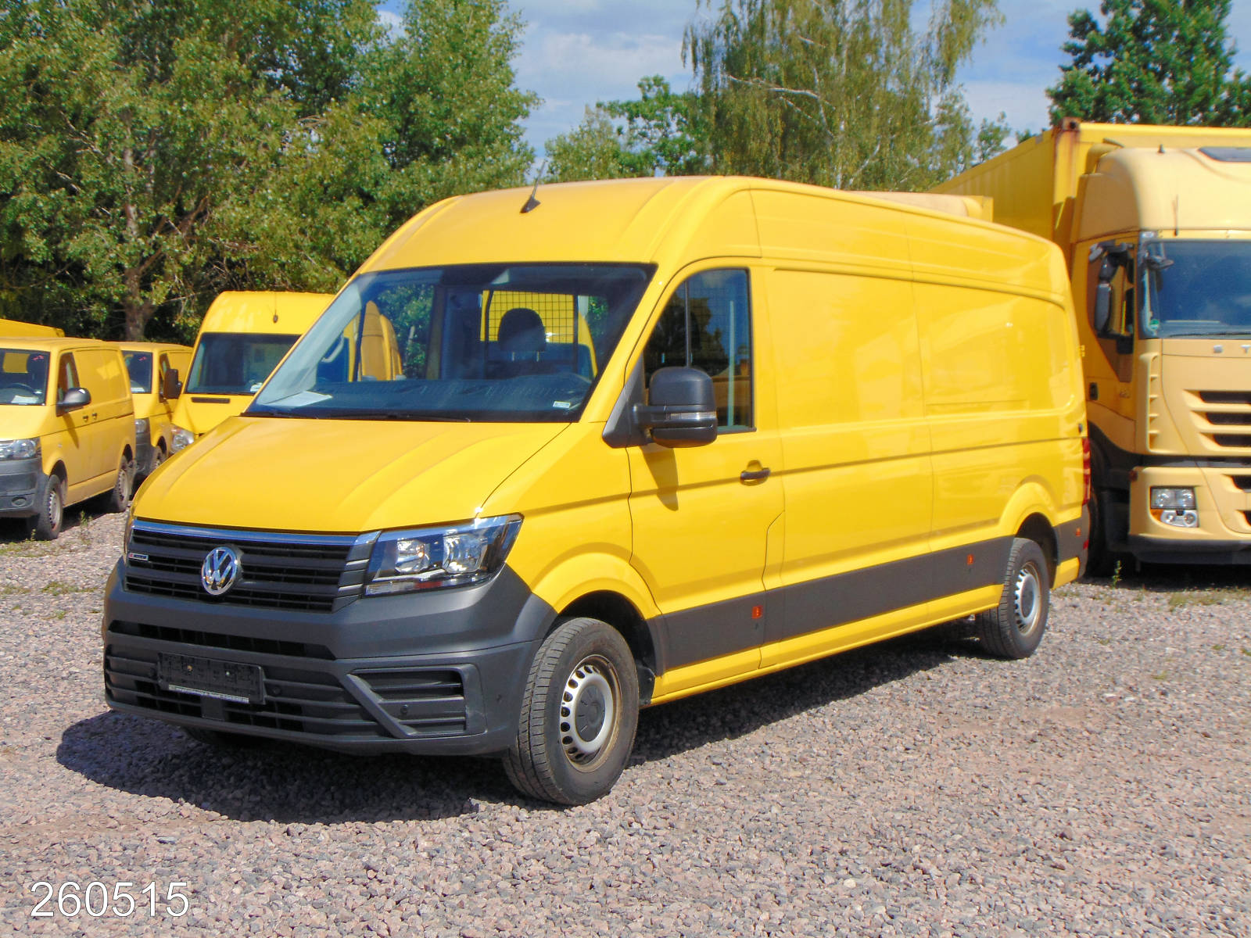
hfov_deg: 38.2
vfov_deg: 29.1
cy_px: 469
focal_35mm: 50
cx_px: 626
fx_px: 1807
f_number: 9
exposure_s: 1/250
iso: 80
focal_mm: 9
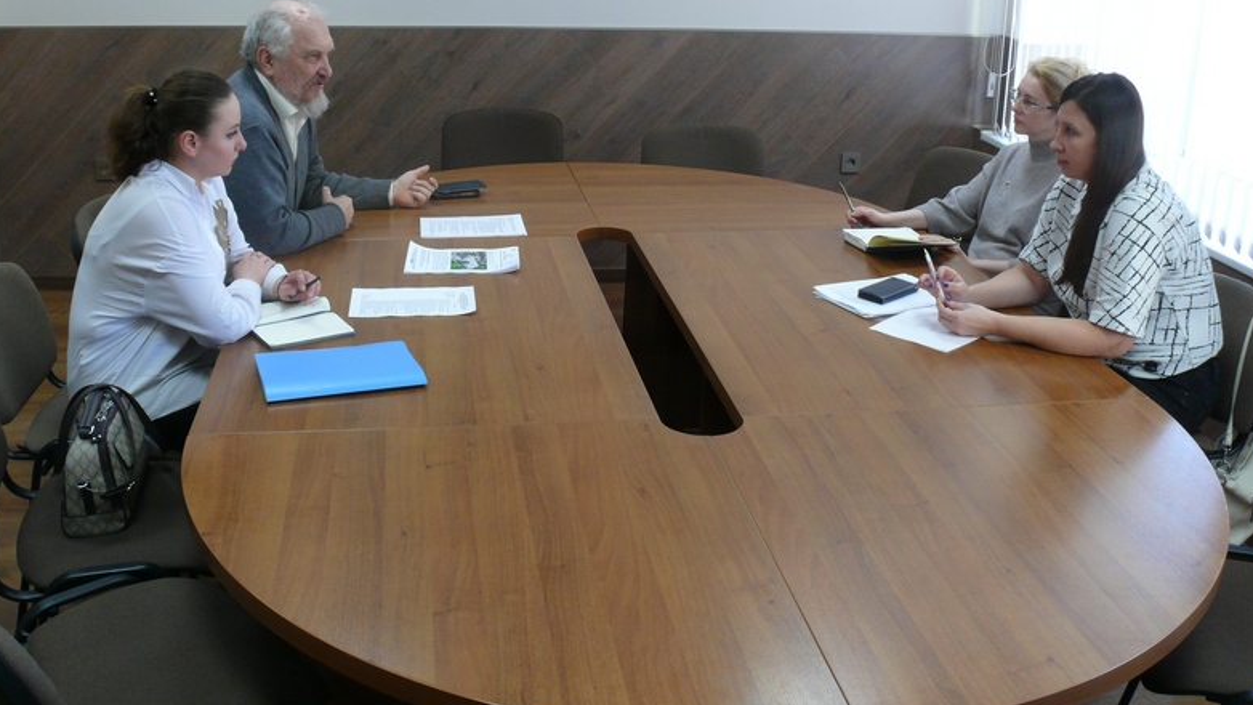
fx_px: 1296
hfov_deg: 51.6
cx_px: 631
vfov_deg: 30.3
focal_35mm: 39
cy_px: 250
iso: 200
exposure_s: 1/20
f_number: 2.8
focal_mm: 7.4
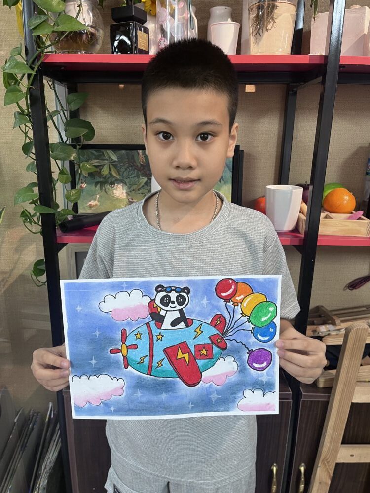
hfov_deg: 53.1
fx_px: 371
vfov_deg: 67.3
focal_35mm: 26
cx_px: 185
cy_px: 246
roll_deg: -0.4
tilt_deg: -15.5
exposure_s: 1/50
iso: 100
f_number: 1.6
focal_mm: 5.1
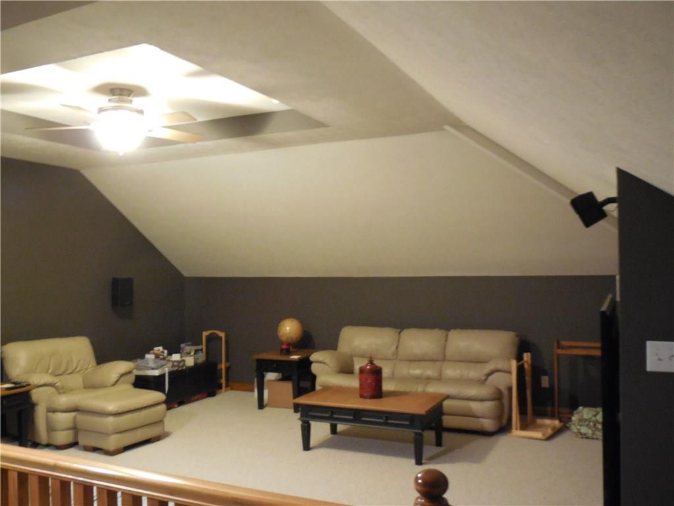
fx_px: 662
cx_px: 337
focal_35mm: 34
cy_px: 253
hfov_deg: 54.0
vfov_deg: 41.8
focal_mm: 6.1
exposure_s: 1/6
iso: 800
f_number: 3.4
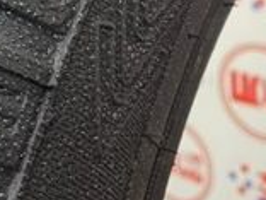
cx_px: 89
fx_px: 822
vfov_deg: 13.0
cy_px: -111
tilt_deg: -8.3
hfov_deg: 18.3
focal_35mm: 107
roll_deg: +2.5
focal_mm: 4.2
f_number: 1.6
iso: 200
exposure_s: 1/50
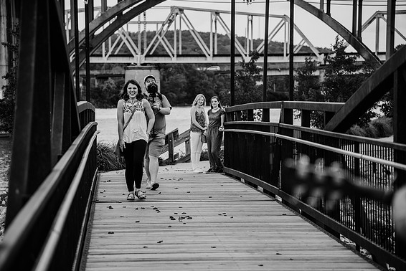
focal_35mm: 123
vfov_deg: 11.2
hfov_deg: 16.6
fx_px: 1388
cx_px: 202
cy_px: 136
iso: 400
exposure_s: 1/640
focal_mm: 120
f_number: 4
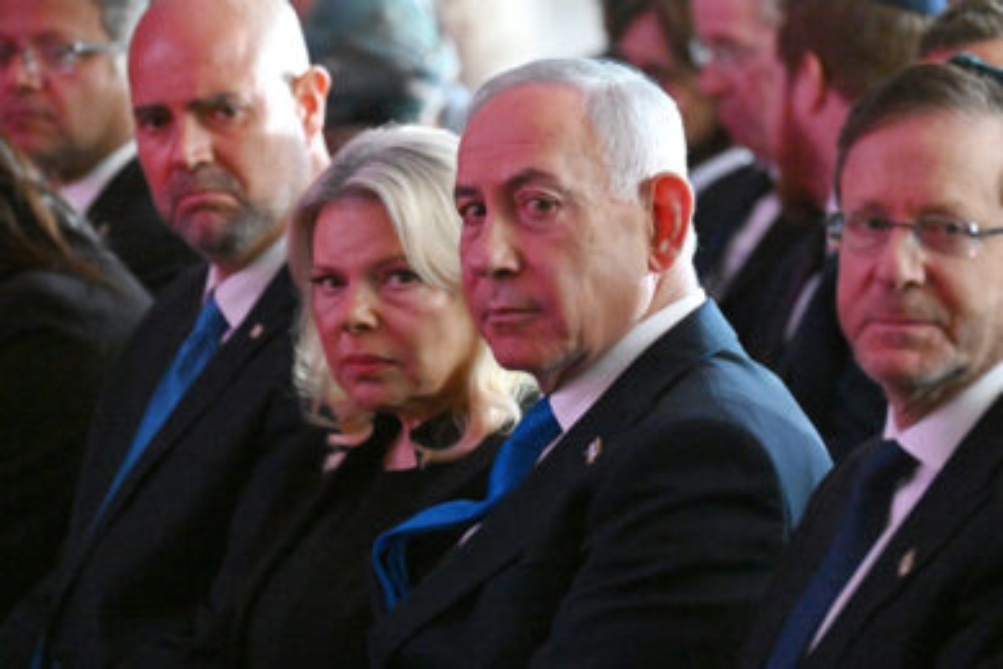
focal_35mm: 240
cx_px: 502
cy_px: 334
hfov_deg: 8.6
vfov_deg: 5.7
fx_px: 6686
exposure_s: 1/500
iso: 20000
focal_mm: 240
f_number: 5.3
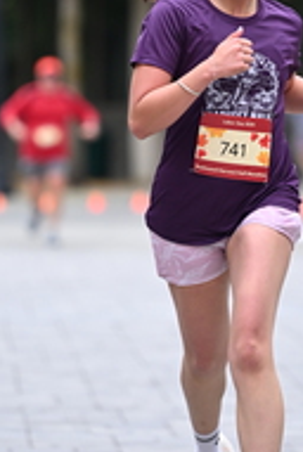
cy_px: 73
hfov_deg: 2.9
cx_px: 202
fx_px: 5962
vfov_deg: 4.3
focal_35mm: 474
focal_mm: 165
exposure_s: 1/1600
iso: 640
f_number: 2.8
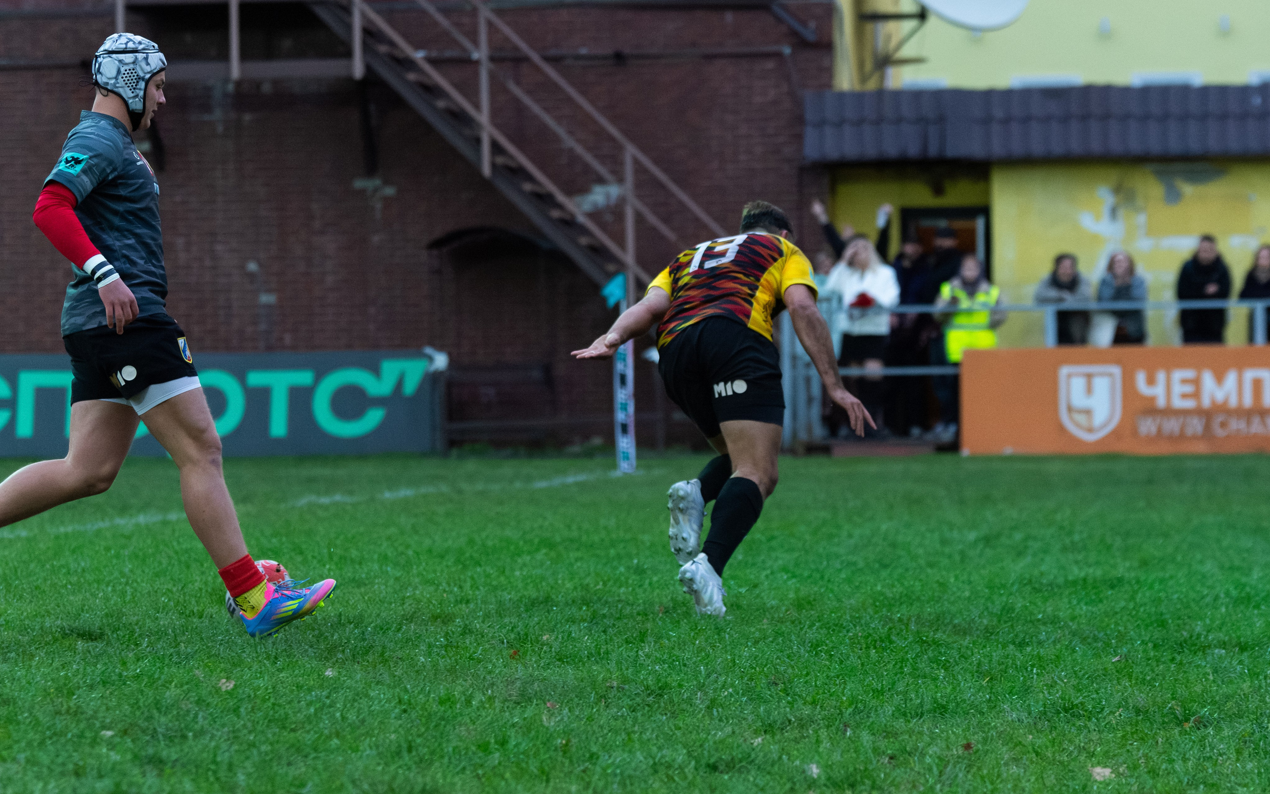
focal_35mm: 172
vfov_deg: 7.6
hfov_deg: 12.2
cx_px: 637
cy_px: 400
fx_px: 5953
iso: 2500
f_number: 3.5
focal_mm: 112
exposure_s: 1/1250
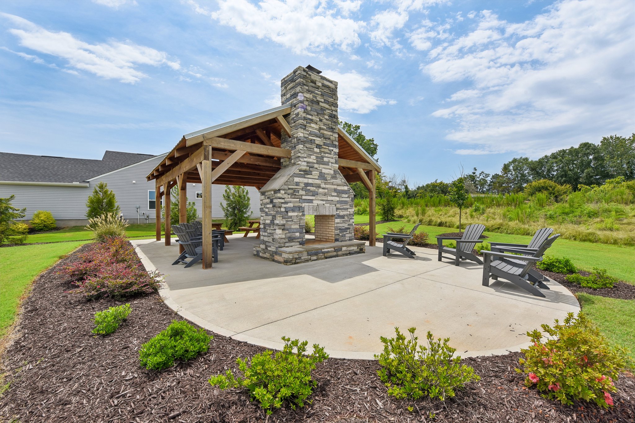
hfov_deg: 104.3
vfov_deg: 81.2
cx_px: 318
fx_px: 247
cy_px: 212
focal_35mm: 14
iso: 200
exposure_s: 1/640
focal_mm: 14
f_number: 11
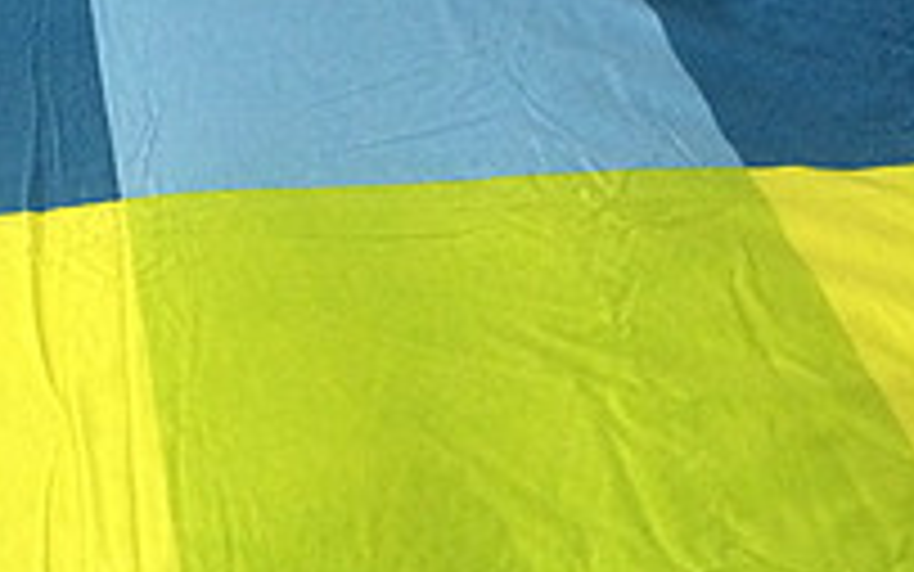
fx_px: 2193
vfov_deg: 13.7
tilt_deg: -23.0
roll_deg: -3.3
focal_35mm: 88
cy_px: -372
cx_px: 428
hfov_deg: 23.5
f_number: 2.2
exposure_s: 1/20
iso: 320
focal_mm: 4.15
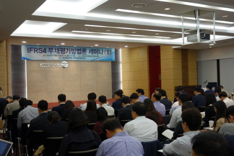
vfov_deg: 31.2
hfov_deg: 45.4
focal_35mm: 43
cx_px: 117
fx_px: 279
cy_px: 78
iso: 250
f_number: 3.2
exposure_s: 1/50
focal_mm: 16.01
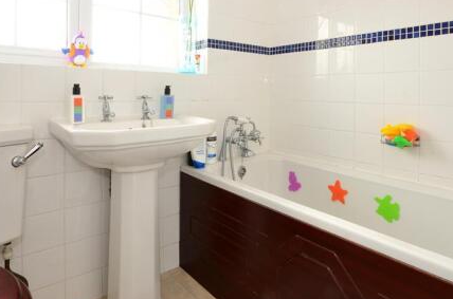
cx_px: 234
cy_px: 81
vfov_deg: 52.8
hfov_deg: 76.2
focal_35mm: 23
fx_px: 289
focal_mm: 10
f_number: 11
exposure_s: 1/2
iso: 200
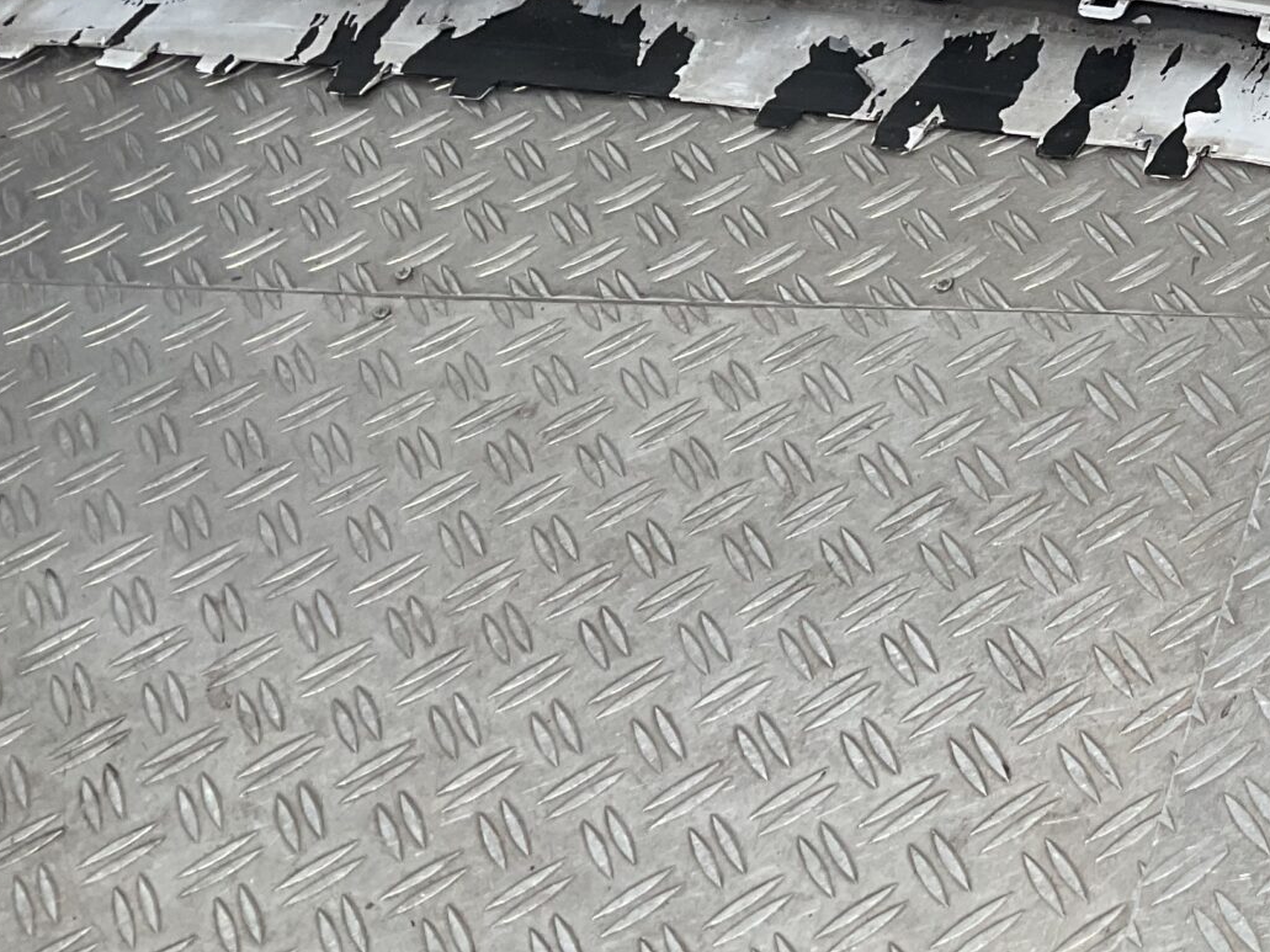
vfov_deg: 19.7
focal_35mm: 72
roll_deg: +11.2
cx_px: 1422
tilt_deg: -37.6
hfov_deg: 25.0
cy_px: -32
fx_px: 2641
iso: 16
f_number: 1.8
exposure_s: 1/225
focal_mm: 3
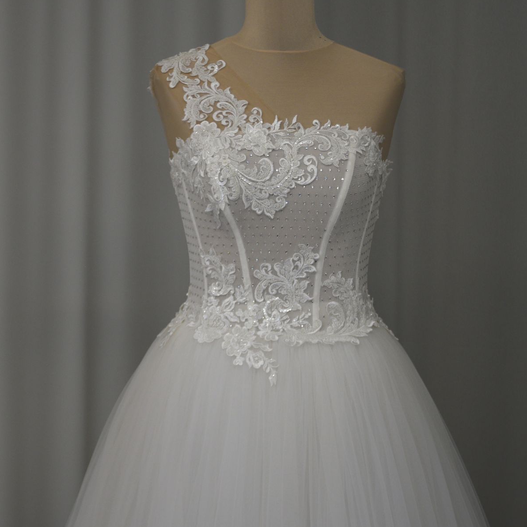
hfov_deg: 17.4
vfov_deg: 17.4
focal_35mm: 100
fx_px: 1722
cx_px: 262
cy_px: 209
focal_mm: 52
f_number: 4.8
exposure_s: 1/100
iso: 400
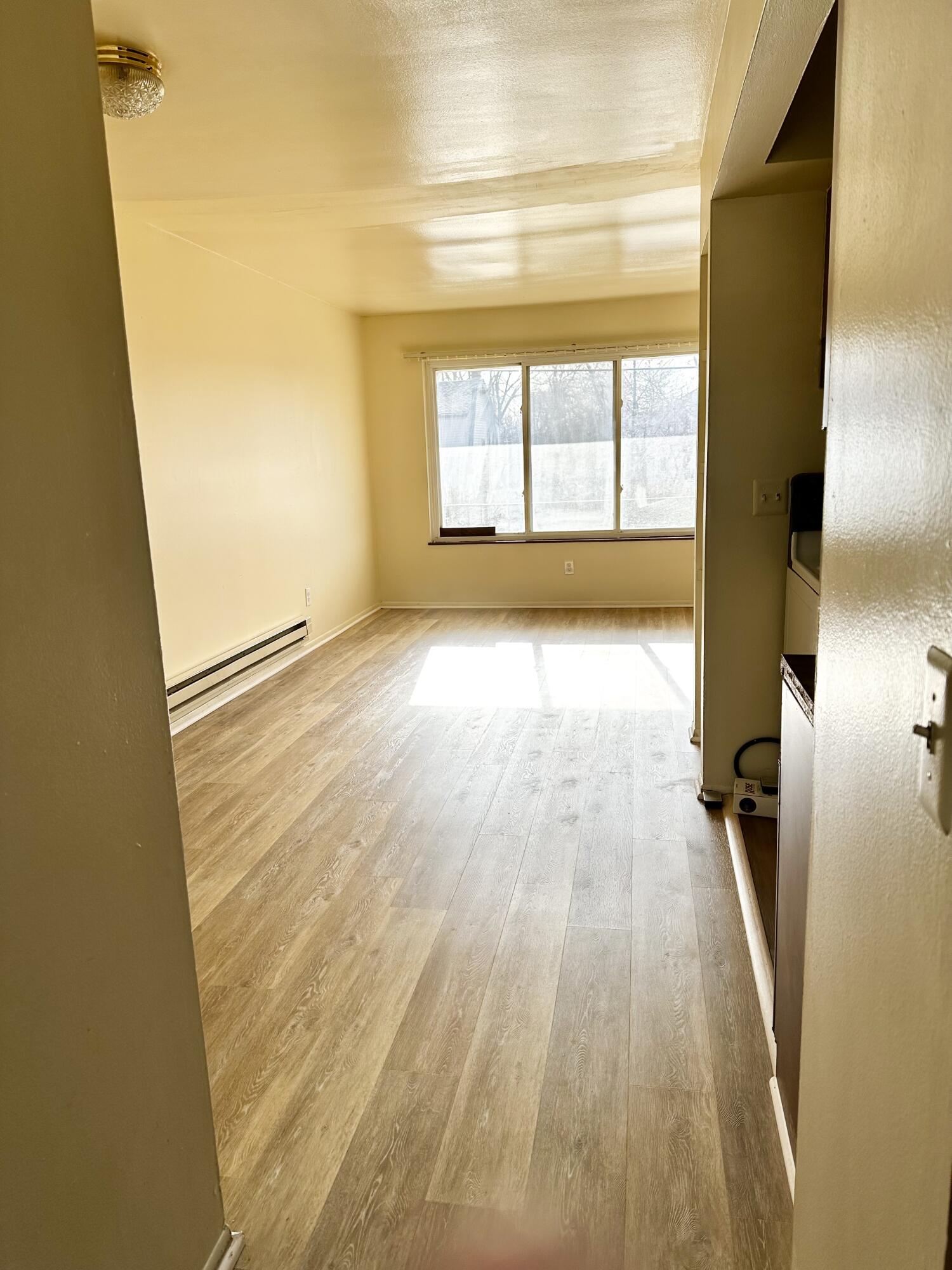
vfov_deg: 71.6
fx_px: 880
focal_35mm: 24
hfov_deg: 56.8
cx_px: 476
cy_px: 635
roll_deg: +2.1
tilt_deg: -12.0
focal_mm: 6.86
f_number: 1.78
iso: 80
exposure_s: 1/797
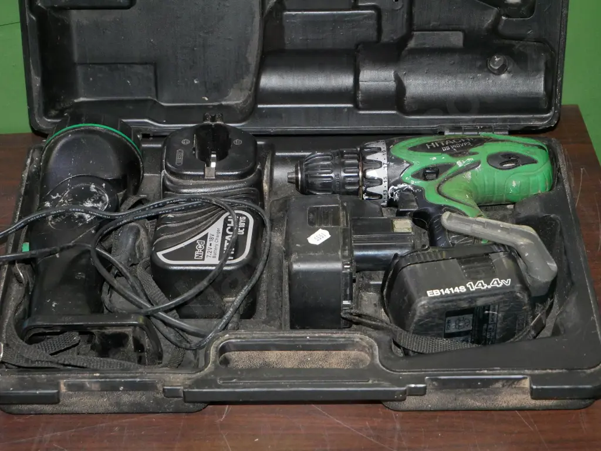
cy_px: 226
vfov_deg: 17.2
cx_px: 300
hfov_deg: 22.7
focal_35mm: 86
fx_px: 1494
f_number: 5.6
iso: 3200
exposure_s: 1/100
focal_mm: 43
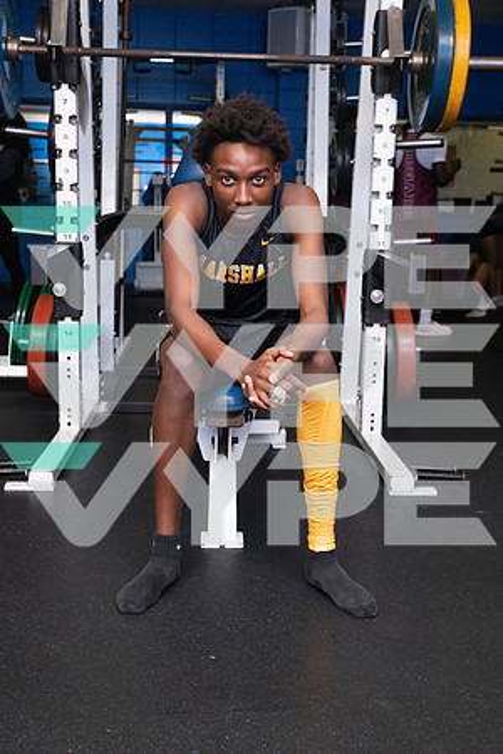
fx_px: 964
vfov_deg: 42.7
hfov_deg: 29.2
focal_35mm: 46
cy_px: 377
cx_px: 252
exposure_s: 1/400
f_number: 6.3
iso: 500
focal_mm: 46
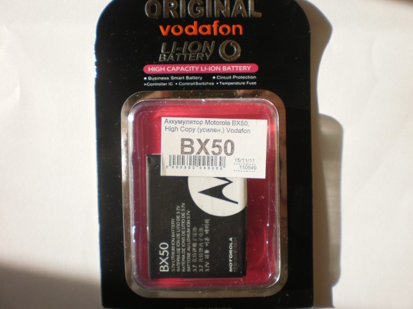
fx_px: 465
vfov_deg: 36.8
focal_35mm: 39
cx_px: 208
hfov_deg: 47.9
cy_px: 152
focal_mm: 6.3
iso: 100
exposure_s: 1/250
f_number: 3.1
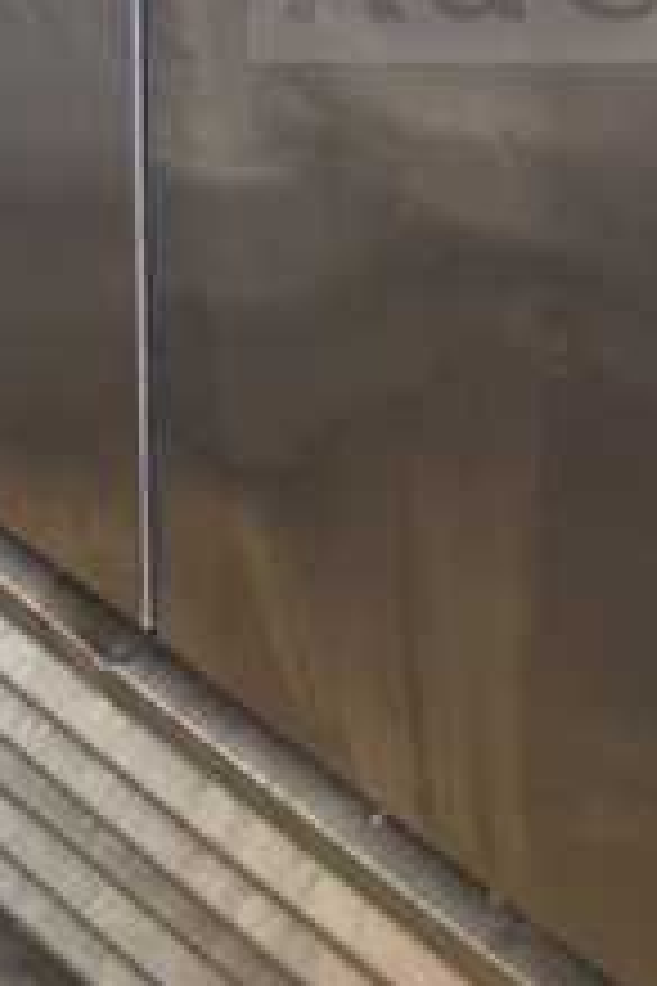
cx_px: 752
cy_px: -295
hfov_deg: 11.9
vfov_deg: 17.0
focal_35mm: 113
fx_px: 3093
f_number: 3.5
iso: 360
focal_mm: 18
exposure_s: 1/30
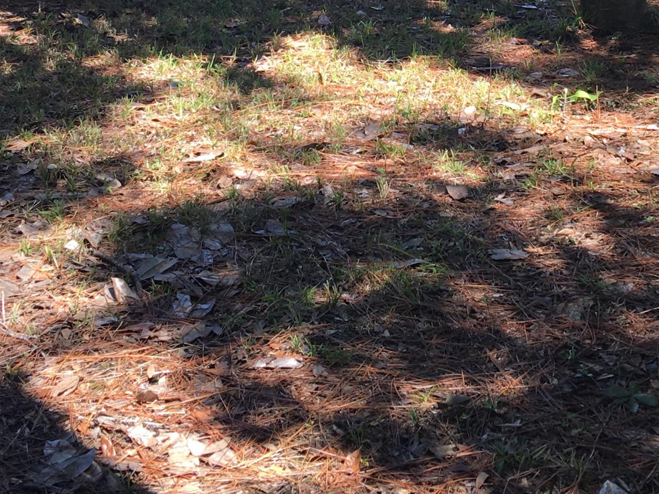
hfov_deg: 25.9
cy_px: -59
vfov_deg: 18.8
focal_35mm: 75
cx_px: 432
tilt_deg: -7.2
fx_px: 1428
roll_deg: -1.2
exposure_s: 1/220
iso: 25
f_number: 2.2
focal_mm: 4.15
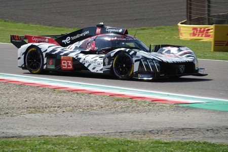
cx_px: 114
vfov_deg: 6.4
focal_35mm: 214
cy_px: 76
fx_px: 1355
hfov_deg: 9.6
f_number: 4.5
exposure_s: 1/1000
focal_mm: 78.39
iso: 125
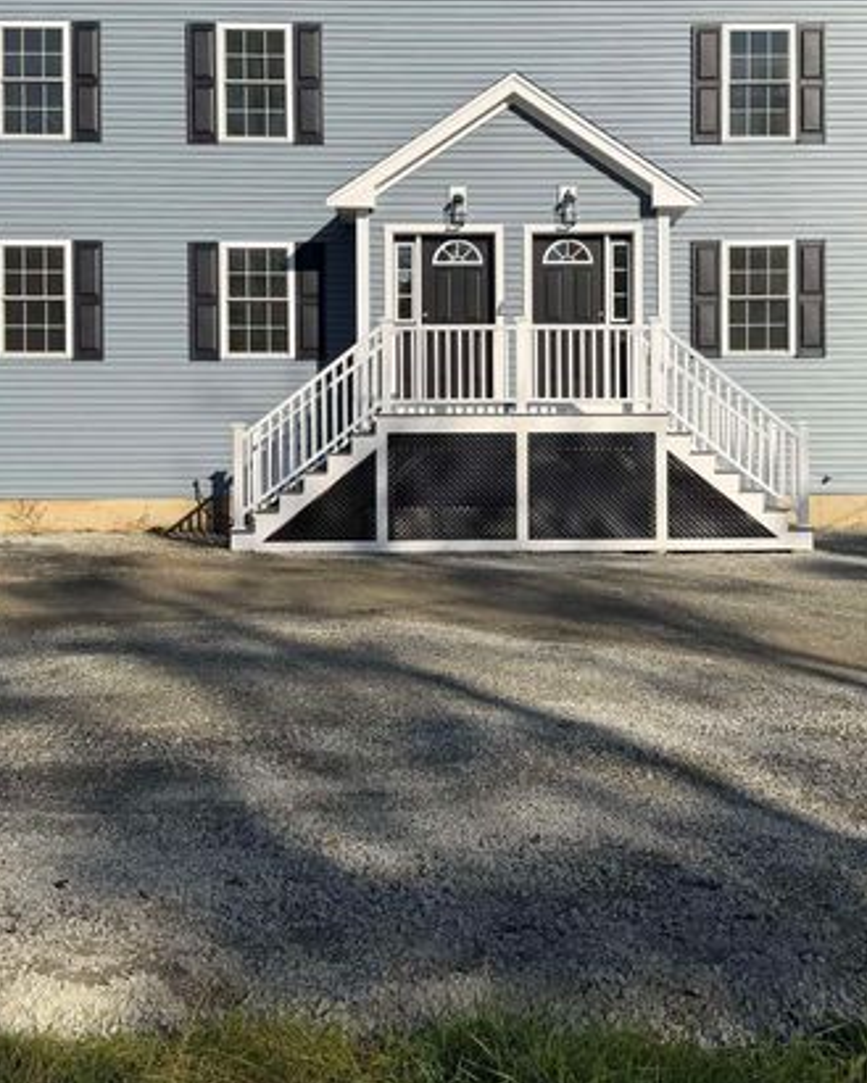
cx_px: 480
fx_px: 1218
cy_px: 447
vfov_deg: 47.7
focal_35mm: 38
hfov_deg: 39.1
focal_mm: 6.76
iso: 80
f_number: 1.78
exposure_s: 1/5714
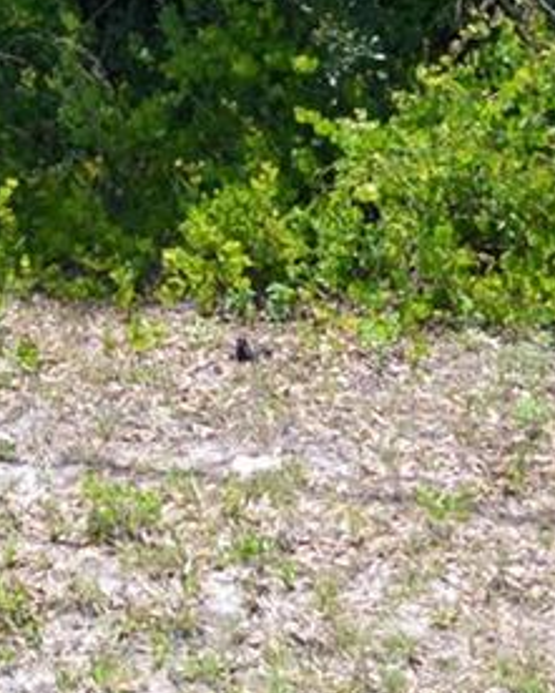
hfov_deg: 9.1
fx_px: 3345
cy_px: -411
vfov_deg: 11.3
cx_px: -387
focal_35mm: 163
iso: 400
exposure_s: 1/1250
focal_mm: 20
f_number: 5
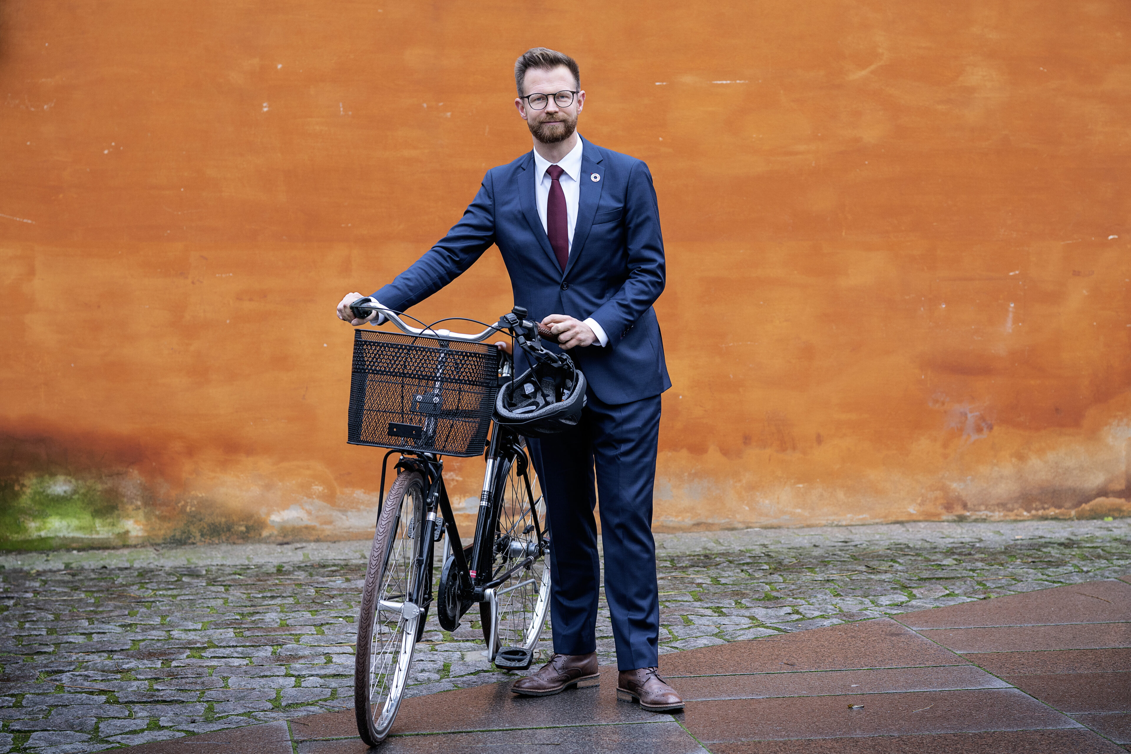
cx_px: 566
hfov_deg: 23.9
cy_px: 377
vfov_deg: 16.1
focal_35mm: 85
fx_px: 2670
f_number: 4
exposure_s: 1/80
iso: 800
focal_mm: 85
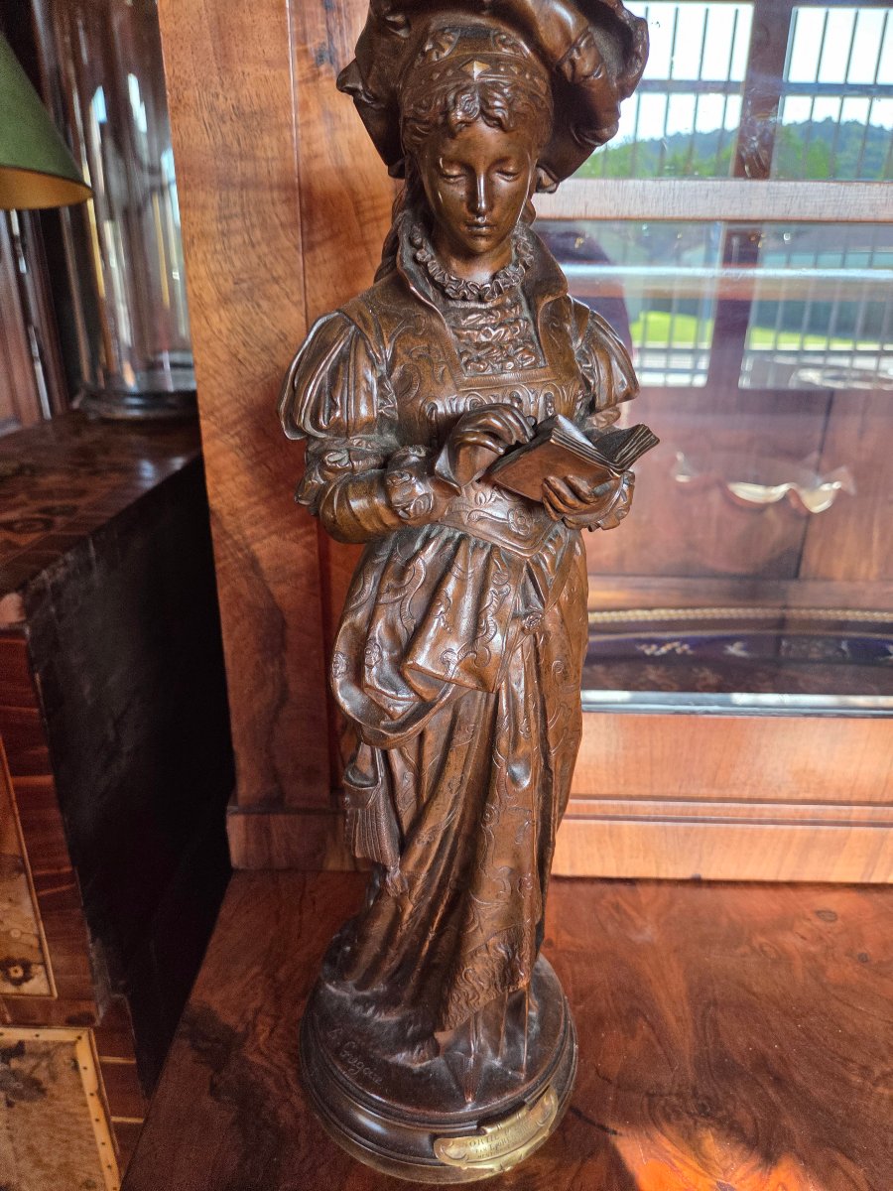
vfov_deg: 73.9
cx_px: 446
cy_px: 596
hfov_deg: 58.9
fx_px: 791
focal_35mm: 23
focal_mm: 5.4
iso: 250
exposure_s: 1/120
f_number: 1.8
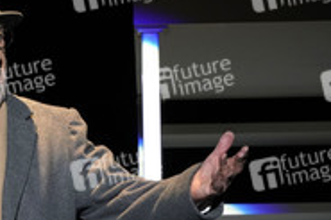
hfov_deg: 5.9
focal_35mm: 348
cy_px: 215
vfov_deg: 3.9
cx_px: -38
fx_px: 3197
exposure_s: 1/320
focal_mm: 143
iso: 3200
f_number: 5.6
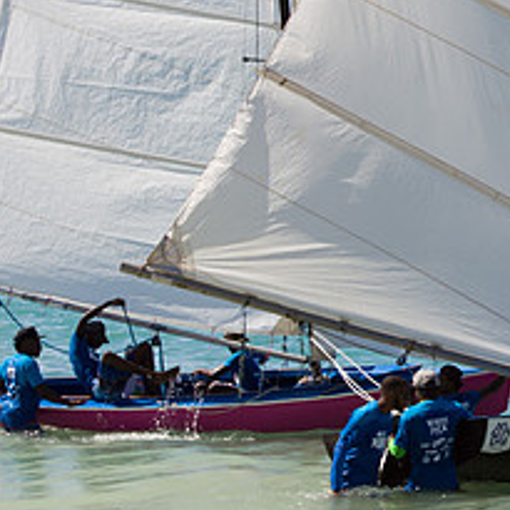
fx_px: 2800
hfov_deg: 10.2
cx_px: 612
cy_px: 246
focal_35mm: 168
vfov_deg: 10.4
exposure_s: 1/500
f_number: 8
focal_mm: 70
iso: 100
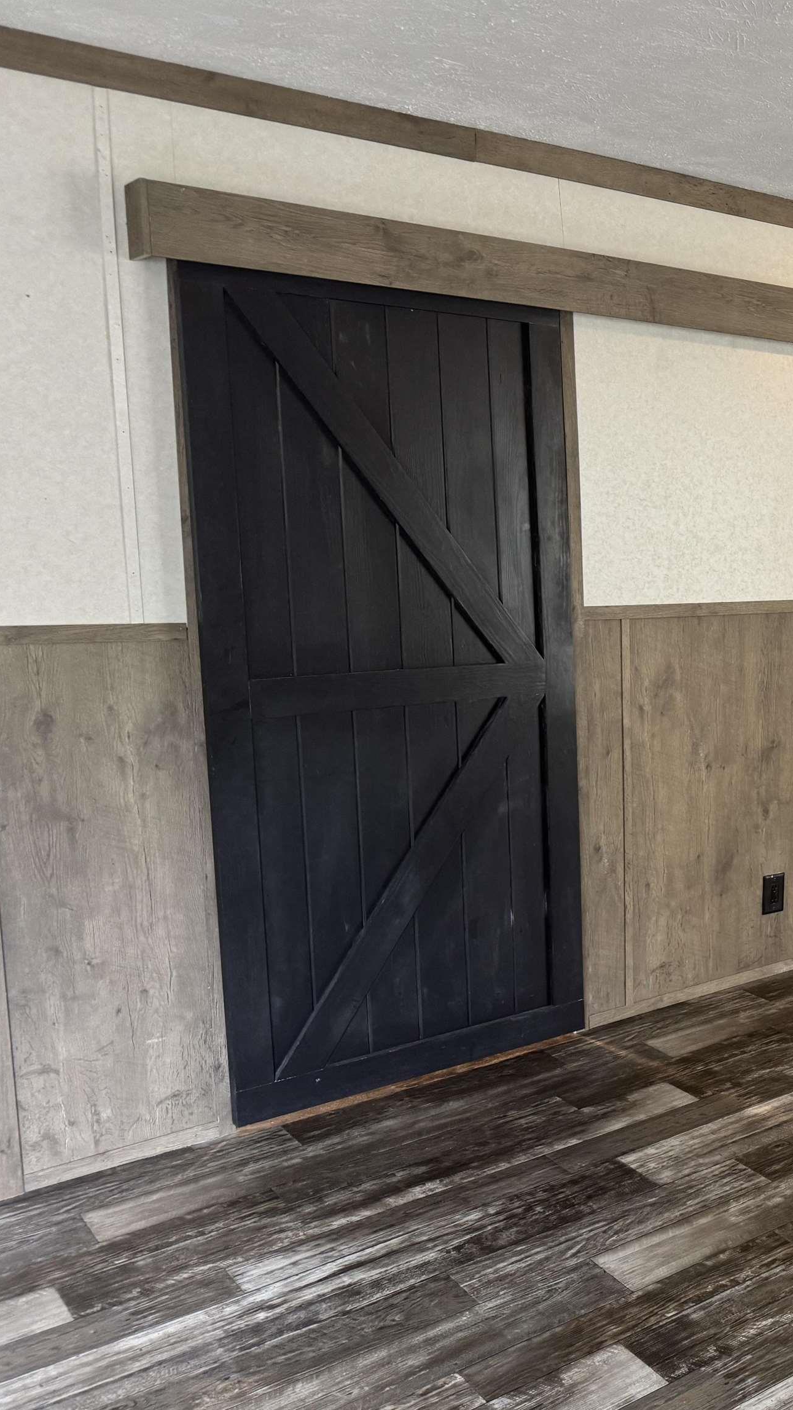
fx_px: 1308
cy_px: 705
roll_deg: -0.6
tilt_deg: -9.3
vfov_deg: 56.6
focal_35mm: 35
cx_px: 931
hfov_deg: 29.4
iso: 200
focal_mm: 6.76
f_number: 1.78
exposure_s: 1/60
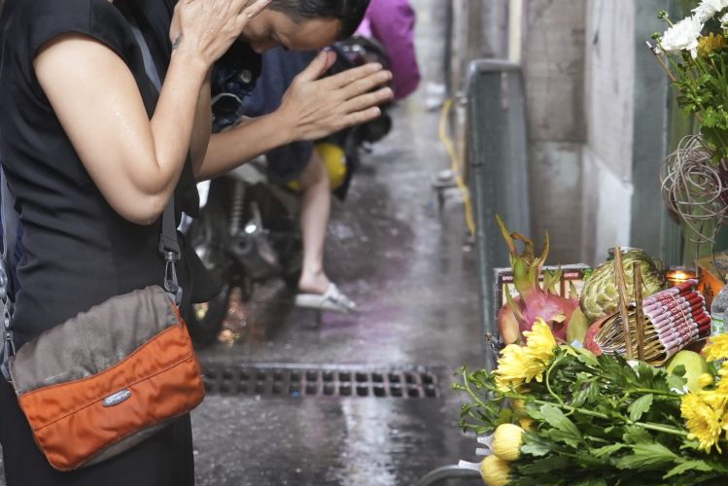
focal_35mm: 91
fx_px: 1841
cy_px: 93
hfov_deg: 22.4
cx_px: 408
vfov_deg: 14.9
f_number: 5
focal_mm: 55
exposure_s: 1/60
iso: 3200
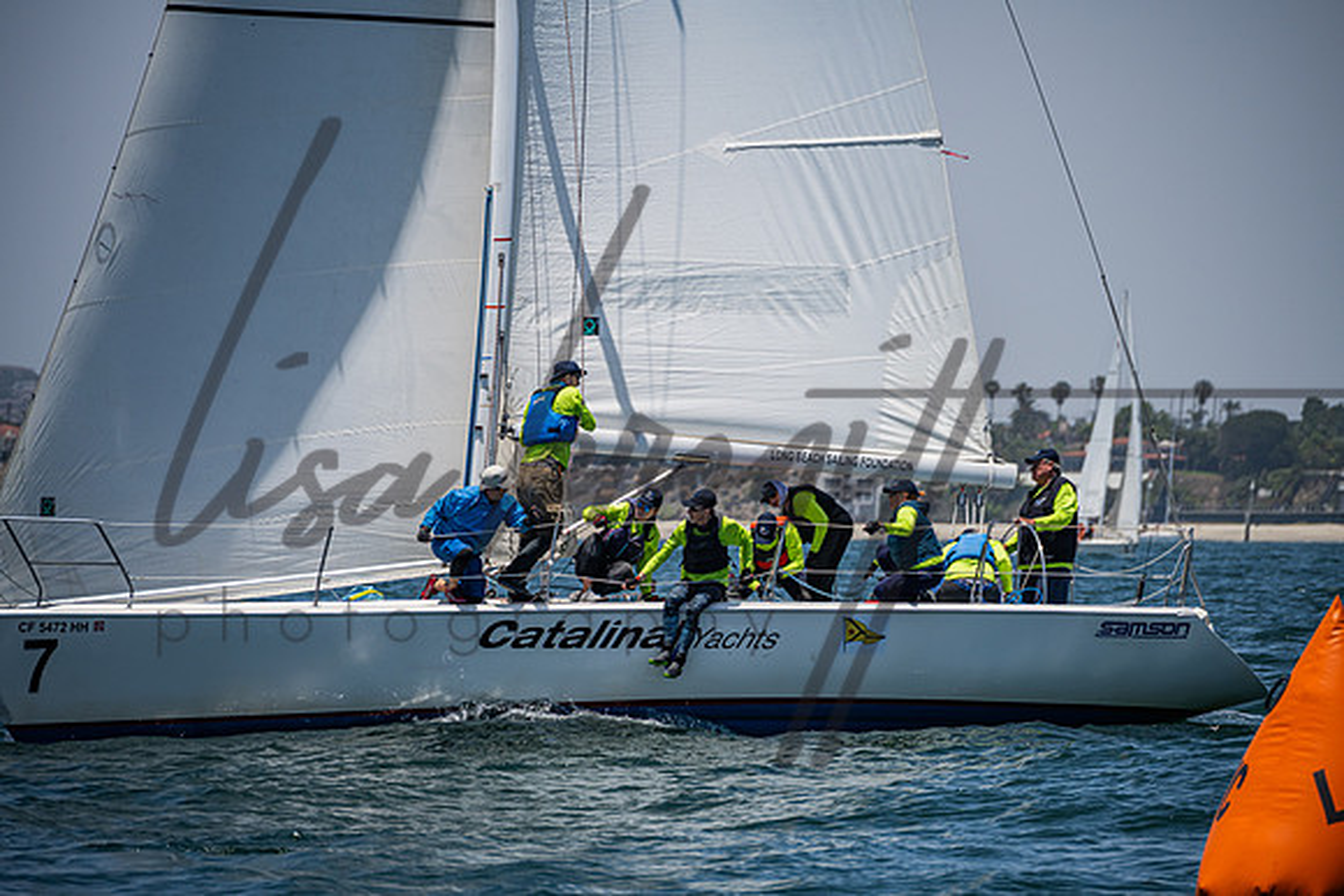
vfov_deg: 4.6
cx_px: 672
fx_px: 11202
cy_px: 448
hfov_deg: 6.9
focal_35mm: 300
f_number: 8
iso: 400
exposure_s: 1/2000
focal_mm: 300
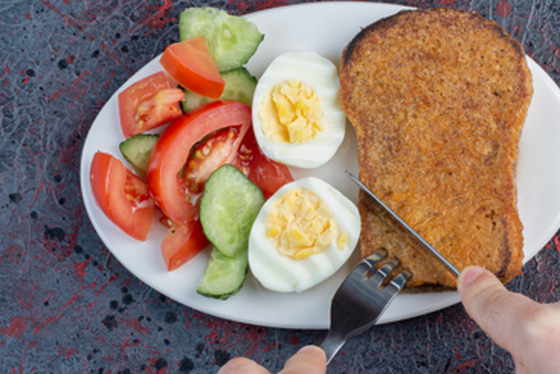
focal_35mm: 141
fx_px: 2194
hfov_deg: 14.5
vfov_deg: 9.7
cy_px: 252
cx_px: 418
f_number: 13
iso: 250
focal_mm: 50
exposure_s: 1/160
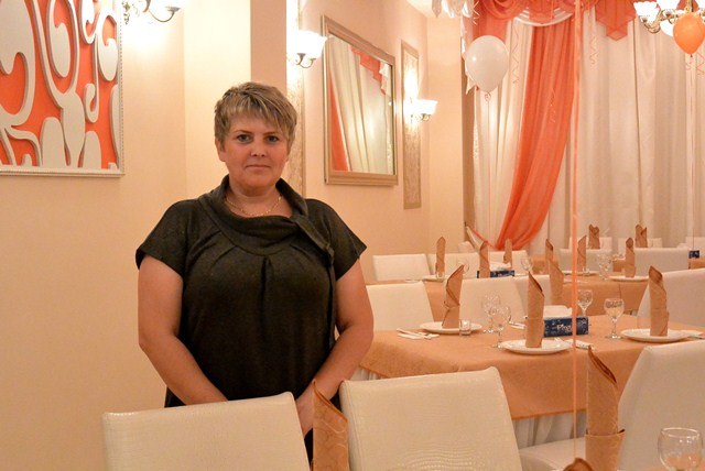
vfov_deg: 27.6
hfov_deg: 40.3
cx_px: 352
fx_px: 960
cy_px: 236
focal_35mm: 49
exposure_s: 1/60
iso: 2800
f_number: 4.5
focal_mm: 18.2
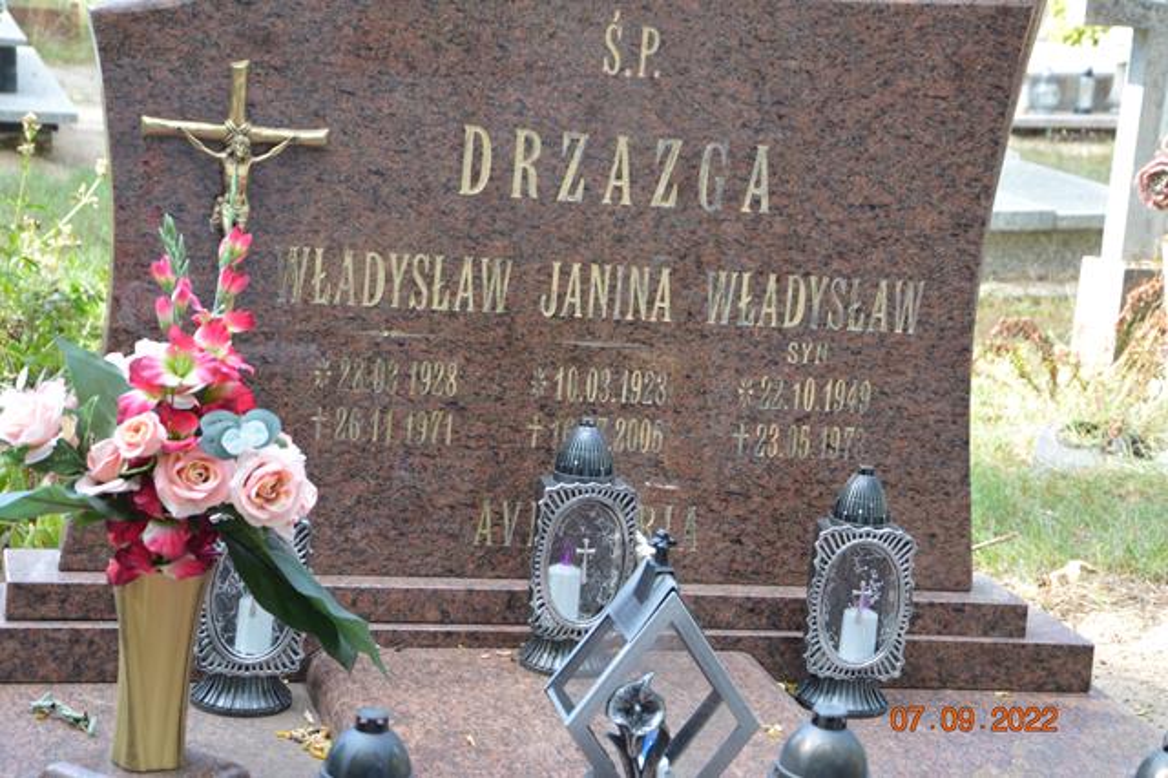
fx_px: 2432
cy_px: 389
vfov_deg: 18.2
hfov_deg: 27.0
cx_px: 584
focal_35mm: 75
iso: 400
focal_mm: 50
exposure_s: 1/125
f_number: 5.6
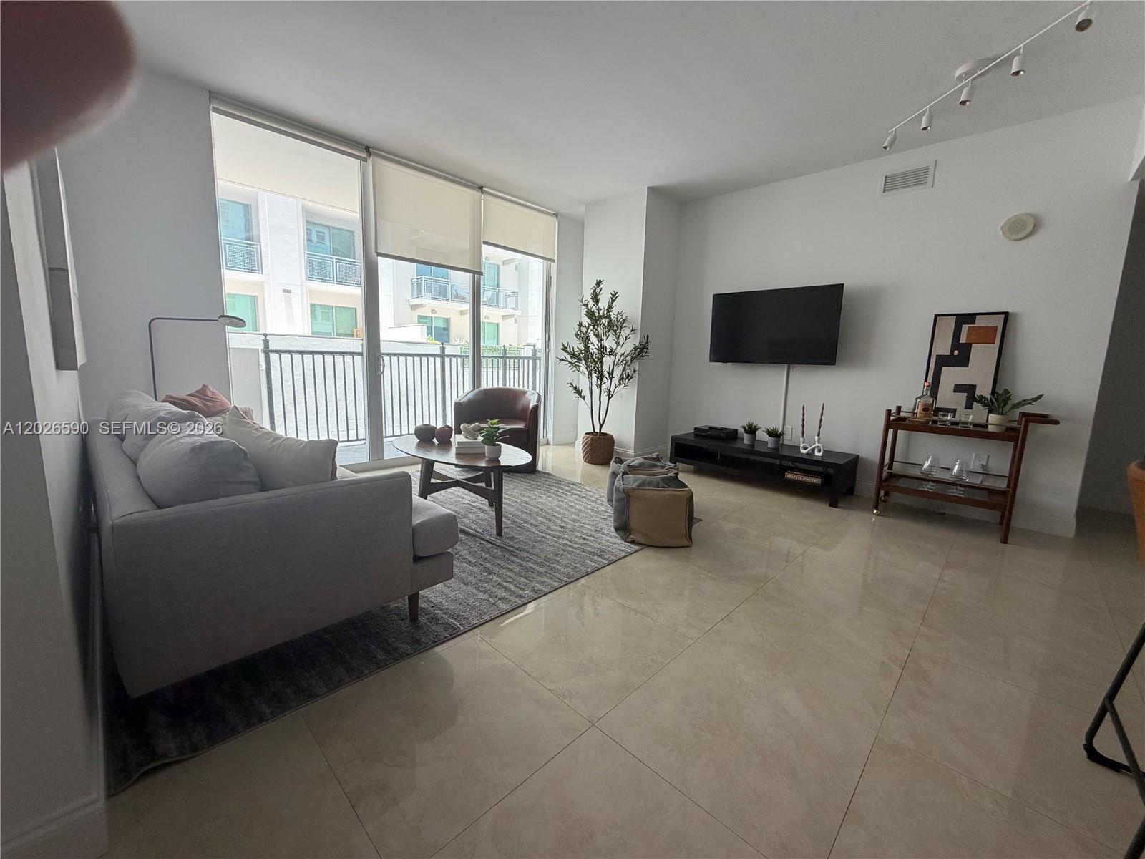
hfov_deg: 102.1
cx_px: 572
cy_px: 430
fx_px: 463
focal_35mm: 14
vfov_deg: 85.7
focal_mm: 2.22
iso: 160
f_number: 2.2
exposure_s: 1/121
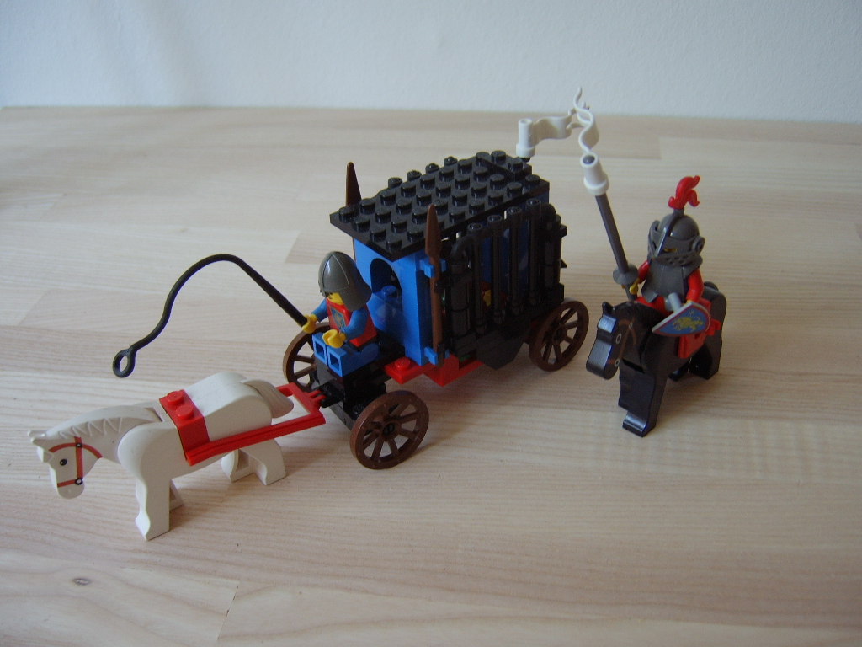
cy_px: 324
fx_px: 772
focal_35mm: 31
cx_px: 431
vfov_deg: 45.4
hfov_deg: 58.4
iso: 100
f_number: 2.7
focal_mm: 8.13
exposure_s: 1/36
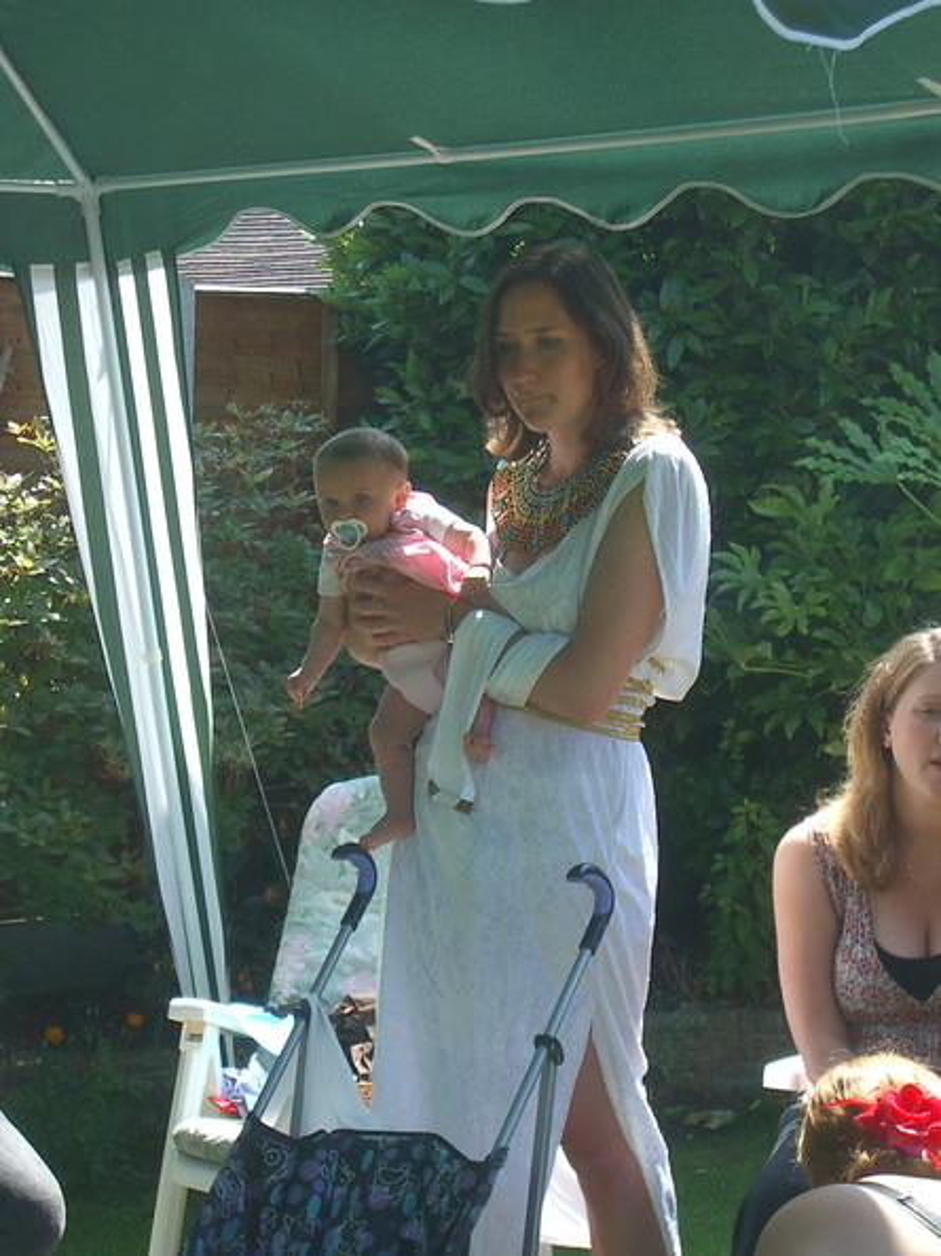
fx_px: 3192
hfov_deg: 16.8
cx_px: 470
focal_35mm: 88
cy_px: 628
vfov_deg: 22.3
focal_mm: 14.6
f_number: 4.4
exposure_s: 1/160
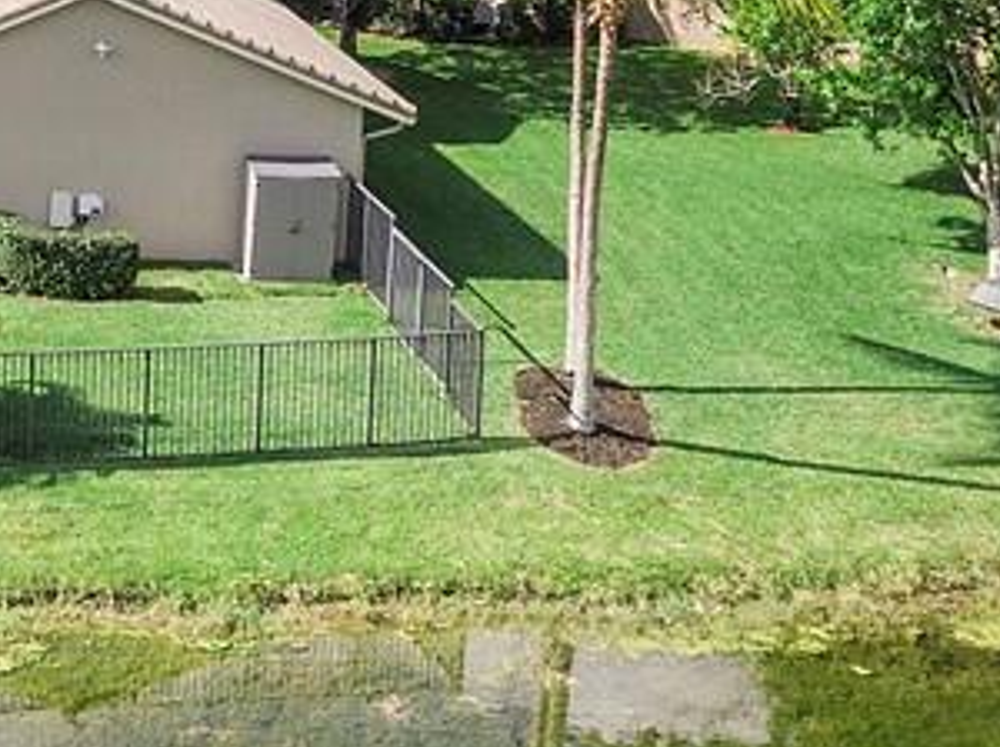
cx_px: -273
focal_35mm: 82
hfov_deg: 21.7
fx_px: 2365
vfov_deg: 17.6
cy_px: 25
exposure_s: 1/1250
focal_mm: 4.39
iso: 100
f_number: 2.8
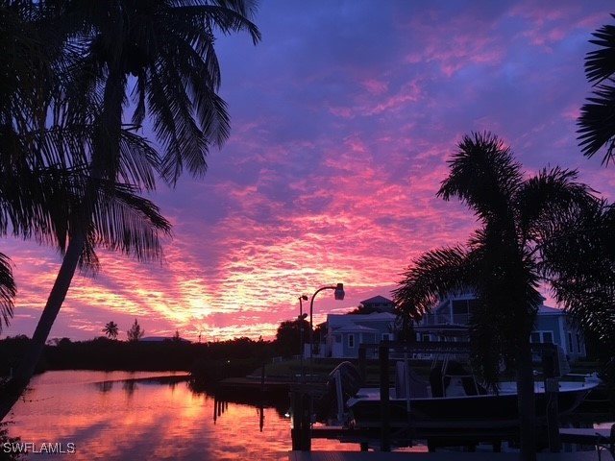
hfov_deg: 61.7
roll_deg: -0.6
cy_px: 230
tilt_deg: +13.3
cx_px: 308
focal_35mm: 29
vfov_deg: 48.2
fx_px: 515
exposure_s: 1/30
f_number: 2.2
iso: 80
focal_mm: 4.15
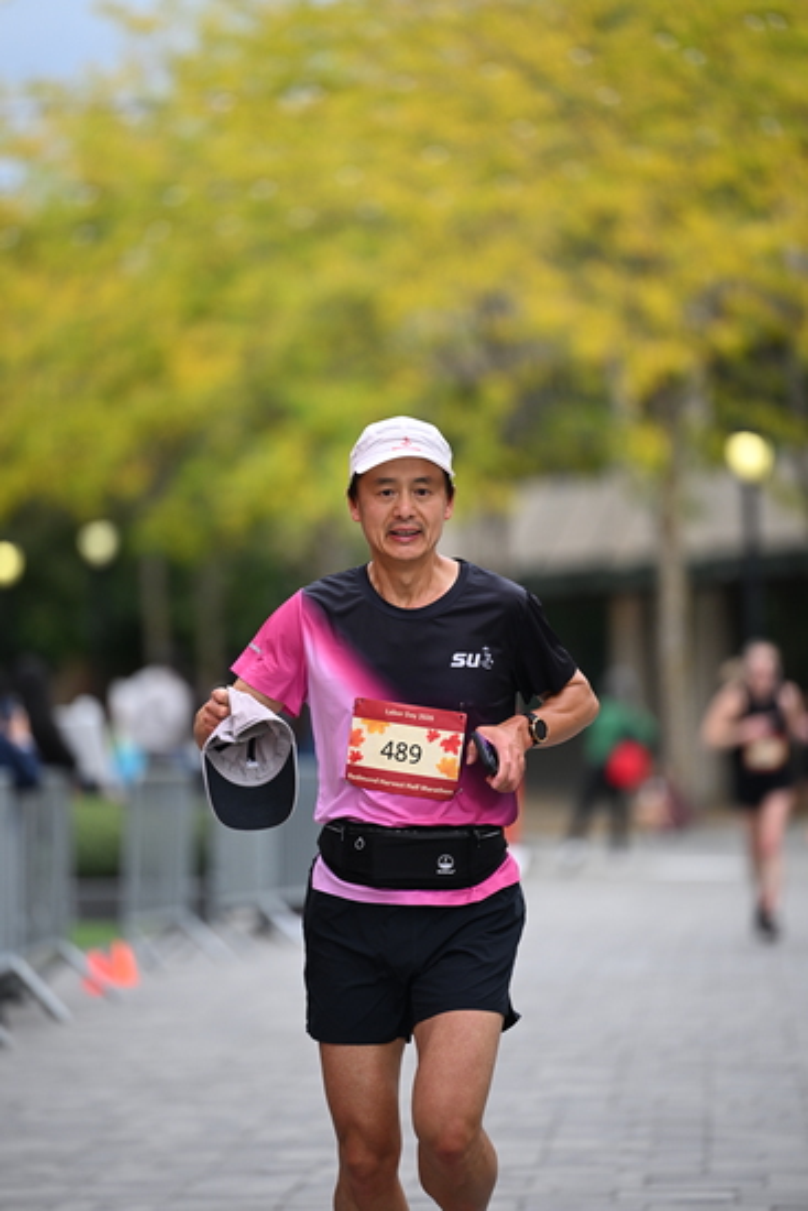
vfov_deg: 10.3
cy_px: 606
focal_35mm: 200
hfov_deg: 6.9
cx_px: 404
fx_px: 6729
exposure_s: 1/2000
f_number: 2.8
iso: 640
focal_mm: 200
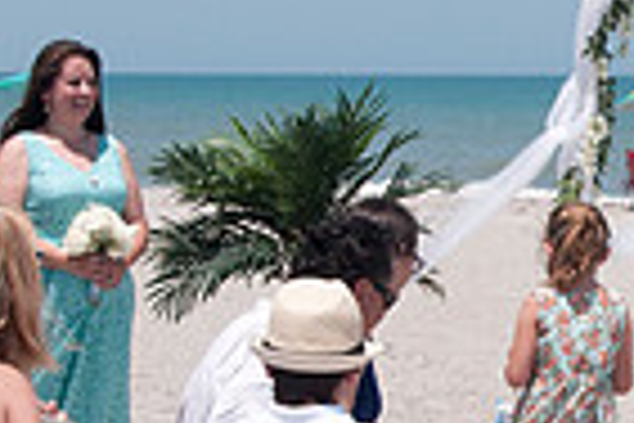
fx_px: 4367
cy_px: 290
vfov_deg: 5.5
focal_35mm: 248
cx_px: 724
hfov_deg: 8.2
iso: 100
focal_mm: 38
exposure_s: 1/250
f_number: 13
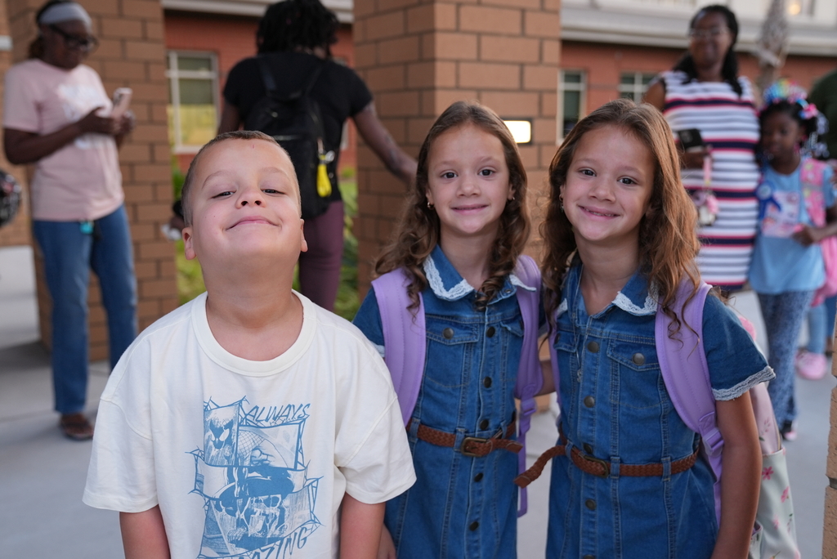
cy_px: 280
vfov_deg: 36.9
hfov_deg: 53.1
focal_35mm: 36
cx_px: 418
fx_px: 837
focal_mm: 36
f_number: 3.5
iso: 800
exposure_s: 1/125
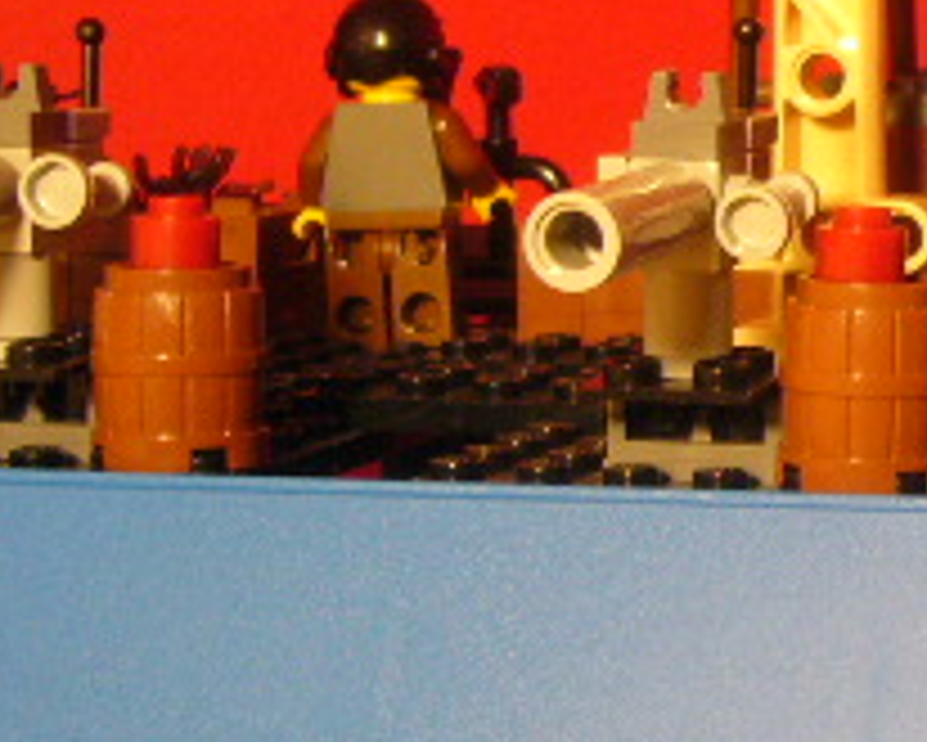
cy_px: 297
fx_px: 3157
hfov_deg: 15.9
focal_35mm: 115
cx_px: 1174
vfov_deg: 13.4
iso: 160
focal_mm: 5.8
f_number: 2.8
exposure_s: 1/15
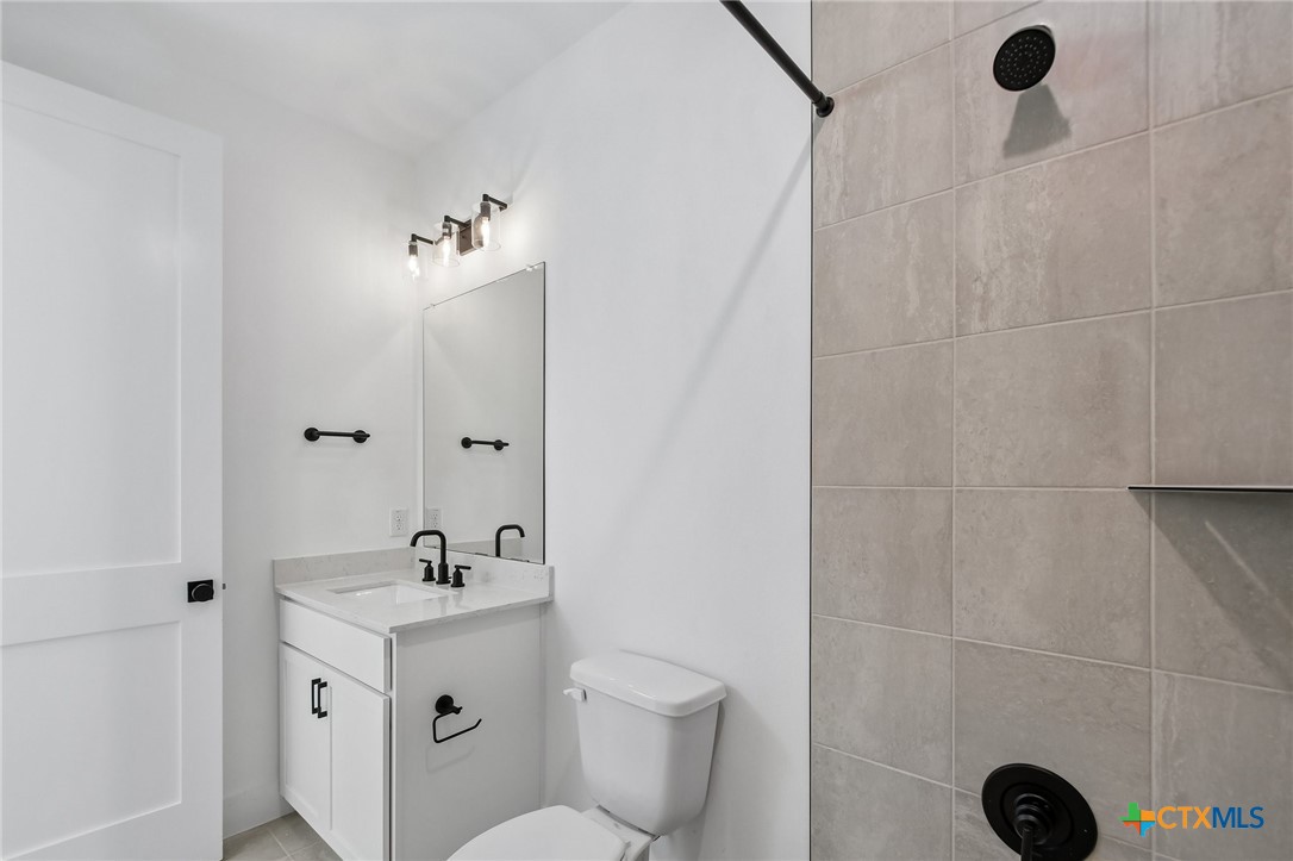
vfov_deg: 77.3
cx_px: 646
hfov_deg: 100.4
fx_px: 538
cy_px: 430
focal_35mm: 15
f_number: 8
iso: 400
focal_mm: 10
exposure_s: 1/25
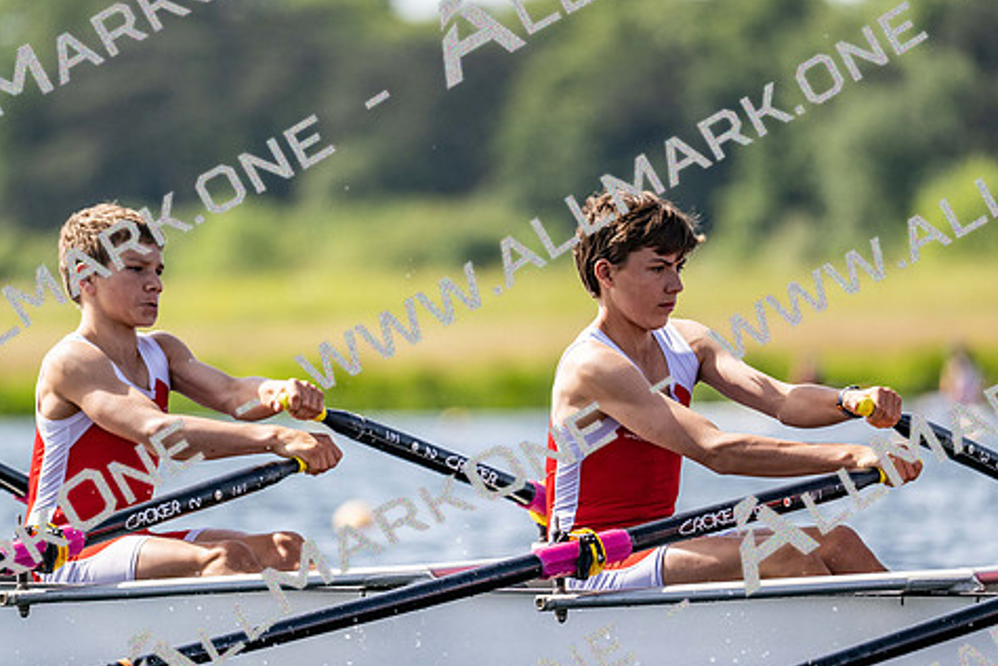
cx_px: 555
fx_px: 13532
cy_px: 396
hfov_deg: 4.2
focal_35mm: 488
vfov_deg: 2.8
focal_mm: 400
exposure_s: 1/2500
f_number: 4.5
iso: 320
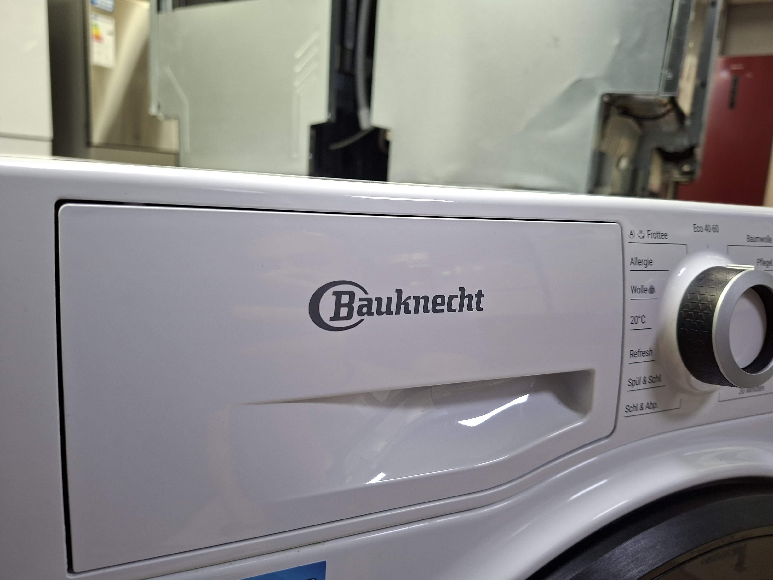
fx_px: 514
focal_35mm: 23
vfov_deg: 58.9
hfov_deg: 73.9
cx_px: 386
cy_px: 290
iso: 320
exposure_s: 1/50
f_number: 1.8
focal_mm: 5.54
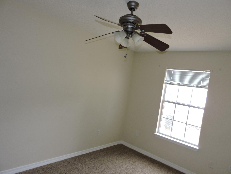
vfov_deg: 56.8
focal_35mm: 24
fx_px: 160
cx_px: 116
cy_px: 87
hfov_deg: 71.6
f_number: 3.3
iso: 100
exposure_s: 1/40
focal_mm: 4.3
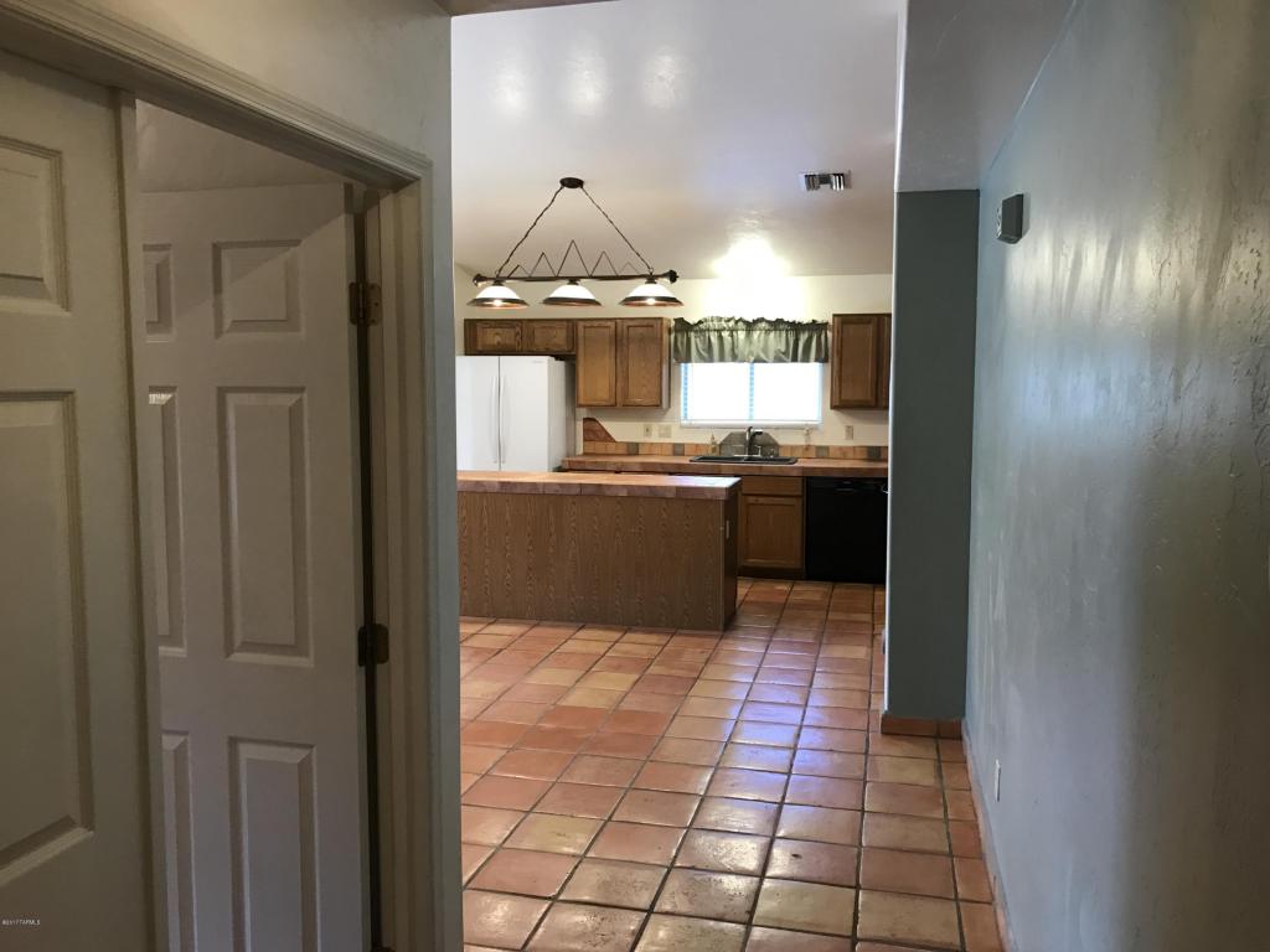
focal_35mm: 28
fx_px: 1027
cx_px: 635
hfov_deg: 63.4
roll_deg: -1.2
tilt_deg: -4.9
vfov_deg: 49.7
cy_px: 476
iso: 40
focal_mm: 3.99
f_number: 1.8
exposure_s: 1/15
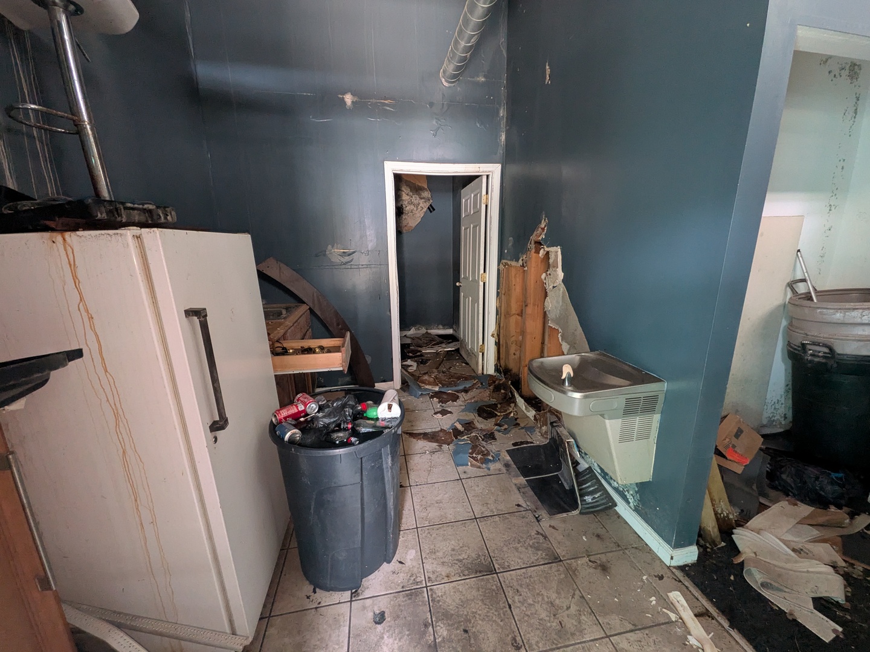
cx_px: 435
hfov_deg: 102.1
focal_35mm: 14
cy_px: 326
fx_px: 352
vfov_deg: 85.7
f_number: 2.2
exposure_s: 1/25.6
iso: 414
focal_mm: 1.85
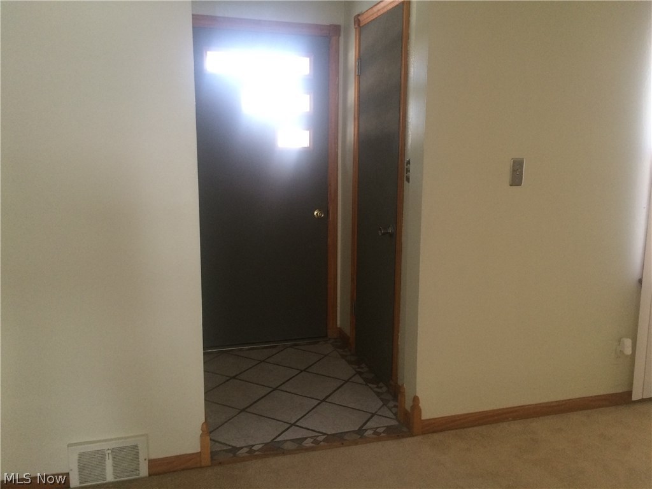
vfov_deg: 48.2
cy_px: 244
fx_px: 546
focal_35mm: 29
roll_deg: +0.6
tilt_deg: -10.9
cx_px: 326
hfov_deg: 61.7
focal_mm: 4.15
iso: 160
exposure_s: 1/30
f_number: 2.2
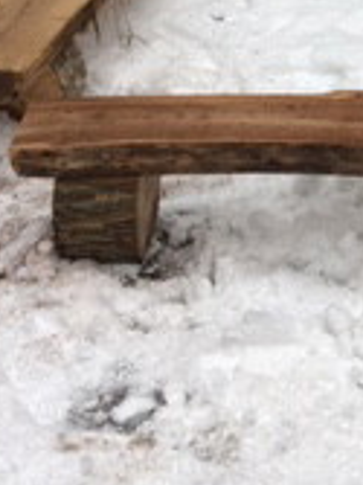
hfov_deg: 12.6
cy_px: -38
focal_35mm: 111
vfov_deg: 17.2
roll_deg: +0.3
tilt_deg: -18.8
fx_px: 1554
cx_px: 560
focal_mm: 4.15
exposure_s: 1/100
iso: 40
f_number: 2.2
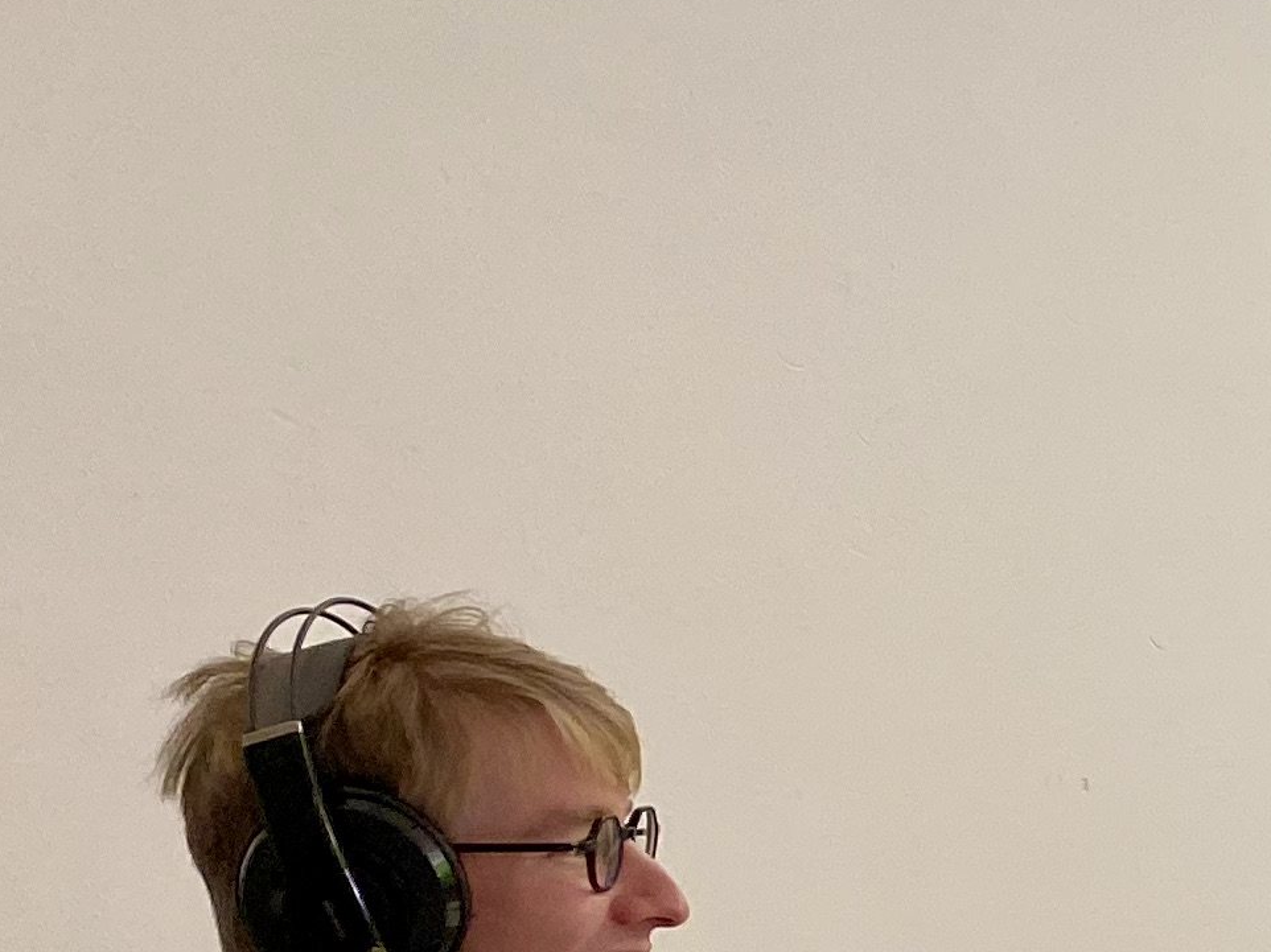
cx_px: 2320
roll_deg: -0.9
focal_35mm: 109
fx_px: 4001
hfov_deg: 15.4
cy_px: 1237
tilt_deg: -10.5
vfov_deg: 13.1
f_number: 1.8
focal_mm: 4.25
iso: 80
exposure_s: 1/50
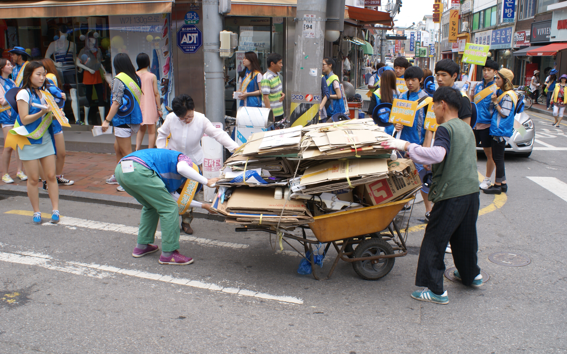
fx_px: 525
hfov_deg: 56.7
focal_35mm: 34
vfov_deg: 37.3
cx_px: 281
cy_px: 180
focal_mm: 22
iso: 100
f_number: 9
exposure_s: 1/80
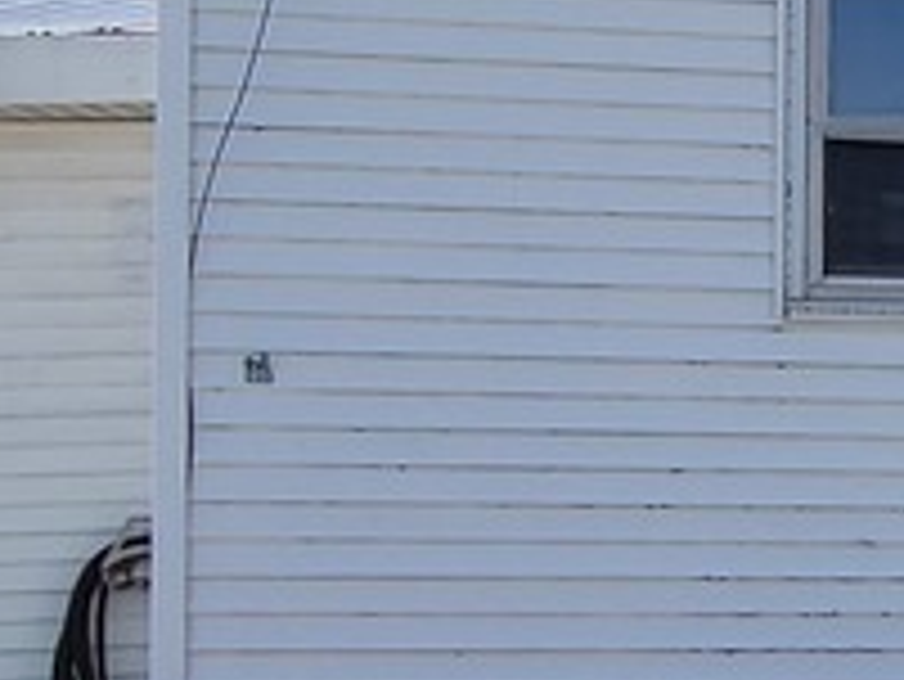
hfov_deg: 17.6
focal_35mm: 93
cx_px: 1565
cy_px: 369
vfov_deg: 15.9
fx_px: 2430
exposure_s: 1/1668
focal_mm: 2.2
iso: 50
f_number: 2.2
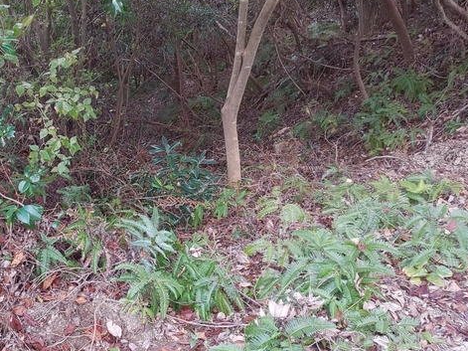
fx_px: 460
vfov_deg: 41.8
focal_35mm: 34
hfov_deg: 50.7
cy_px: 173
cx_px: 93
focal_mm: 3.45
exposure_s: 1/33
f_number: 1.94
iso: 45
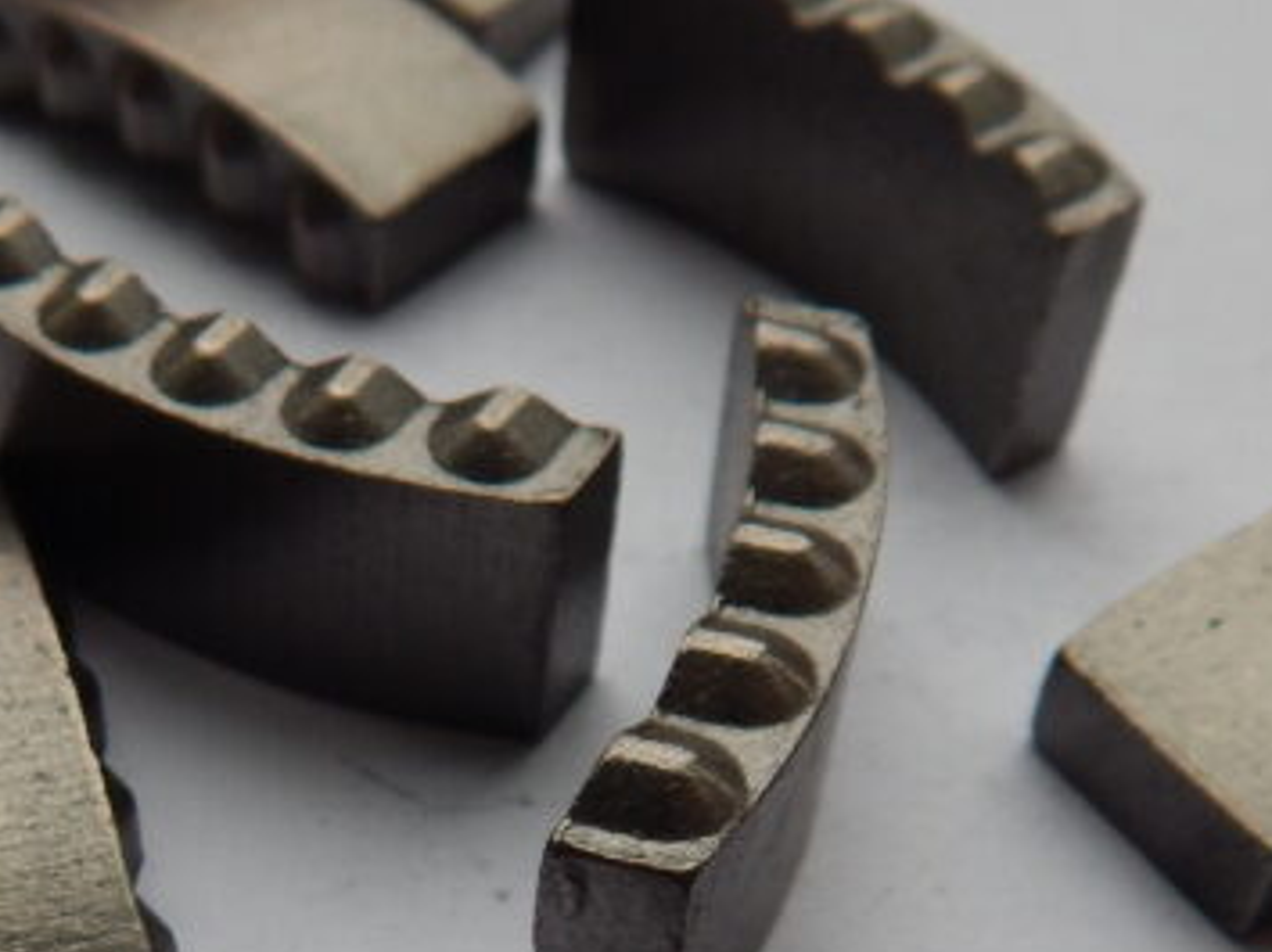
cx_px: 298
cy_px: 999
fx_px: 2387
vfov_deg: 21.6
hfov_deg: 29.3
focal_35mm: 65
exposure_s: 1/250
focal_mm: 4
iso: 125
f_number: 3
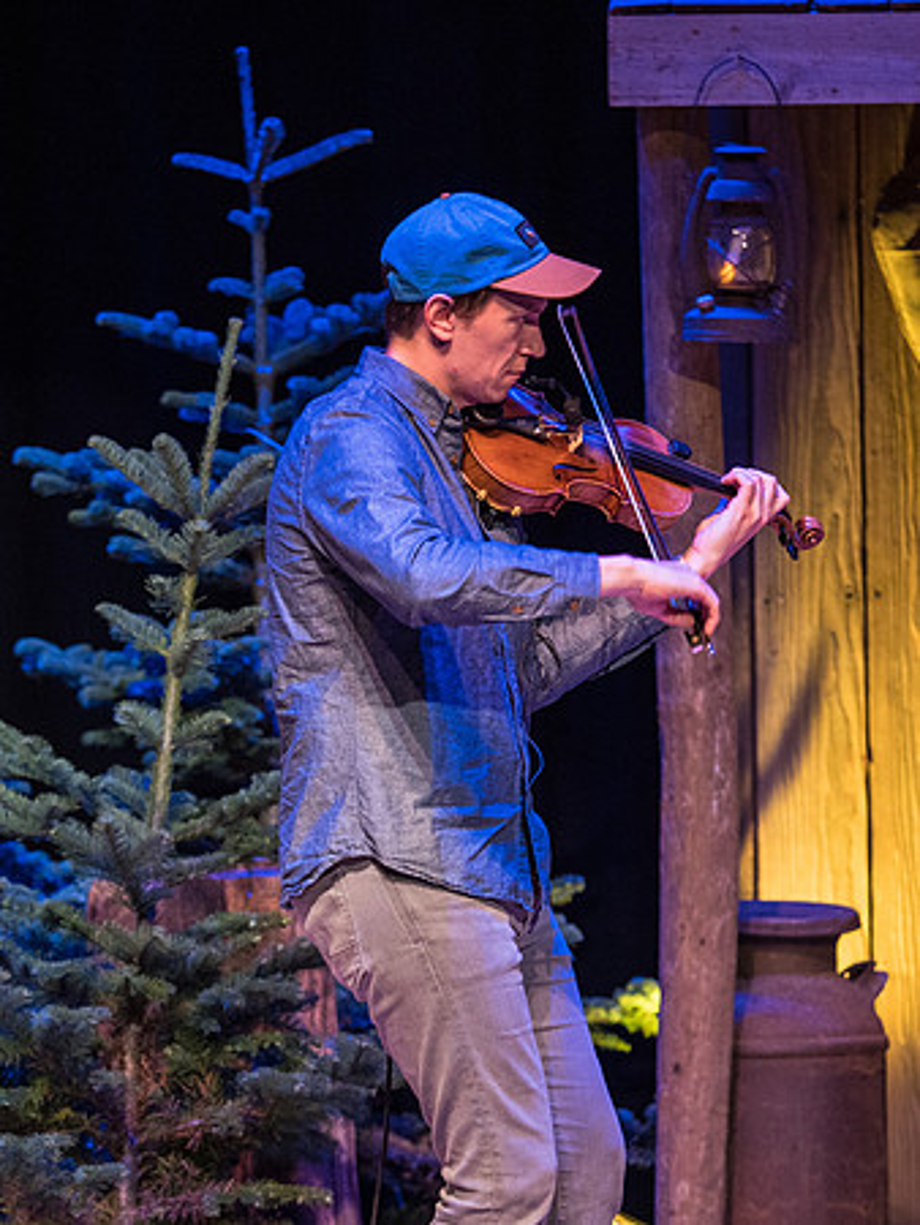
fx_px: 14156
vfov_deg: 5.0
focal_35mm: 400
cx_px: 469
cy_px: 612
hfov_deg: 3.7
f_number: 2.8
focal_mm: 150
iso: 800
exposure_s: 1/100
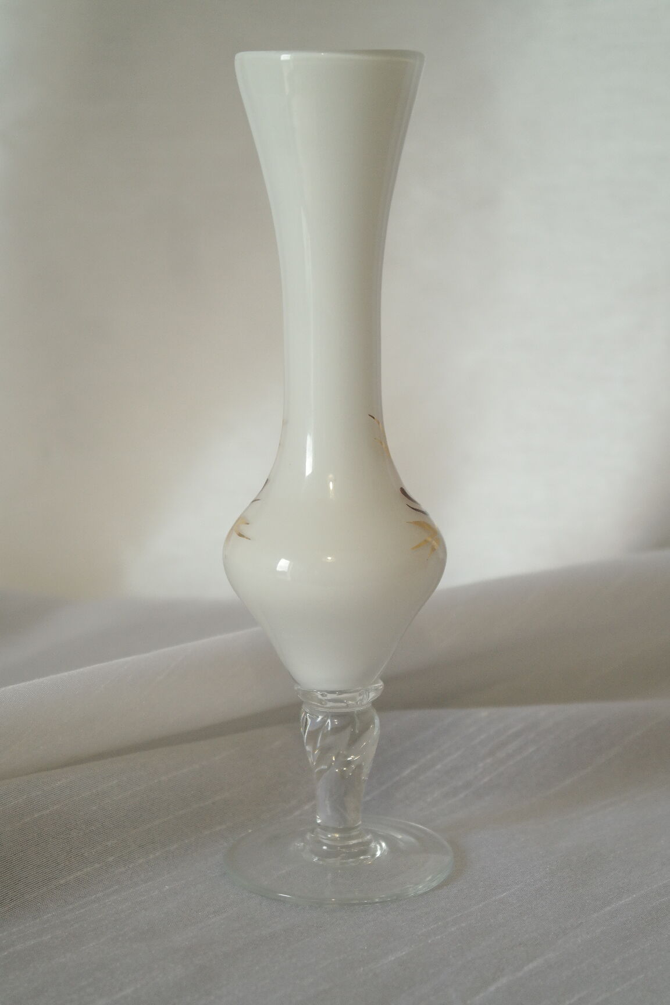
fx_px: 2149
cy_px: 502
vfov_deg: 26.3
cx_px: 335
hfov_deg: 17.7
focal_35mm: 77
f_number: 5.6
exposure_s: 1/30
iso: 800
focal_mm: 50
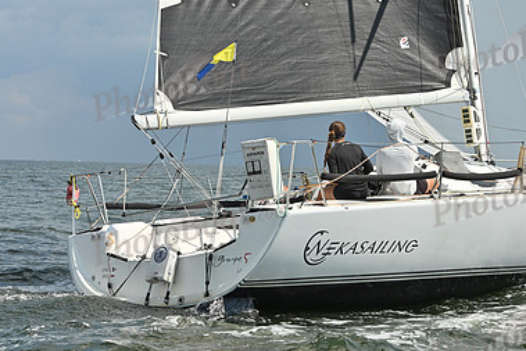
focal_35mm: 107
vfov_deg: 12.8
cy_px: 138
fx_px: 1564
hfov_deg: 19.0
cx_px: 361
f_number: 9
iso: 320
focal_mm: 70
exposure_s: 1/1250
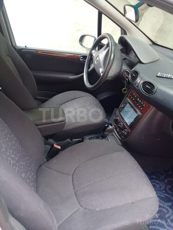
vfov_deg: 58.4
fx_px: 207
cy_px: 115
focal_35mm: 31
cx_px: 86
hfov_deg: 45.4
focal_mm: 3.3
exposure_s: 1/33
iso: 80
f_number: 2.2
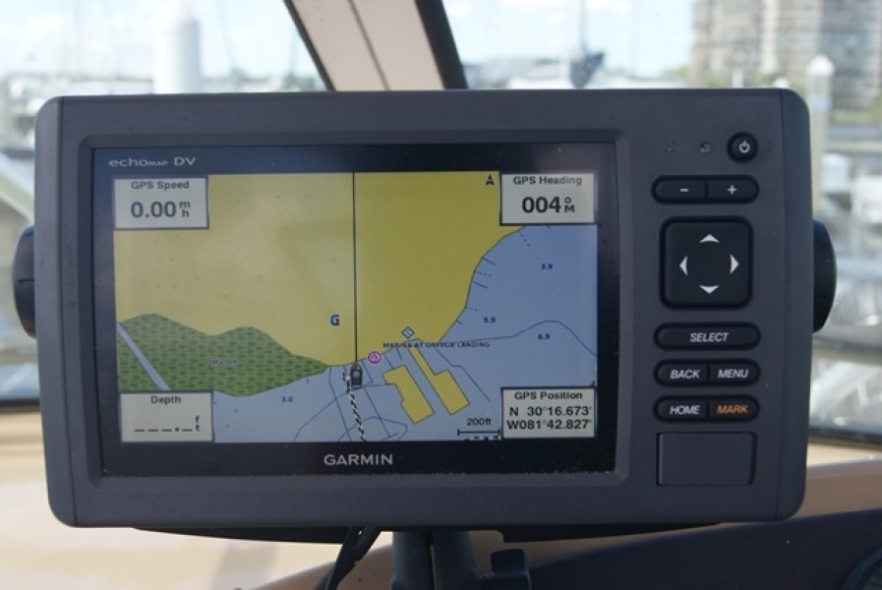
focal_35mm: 45
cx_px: 441
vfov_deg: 29.9
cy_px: 295
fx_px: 1104
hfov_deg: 43.6
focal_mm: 30
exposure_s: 1/60
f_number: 7.1
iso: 100
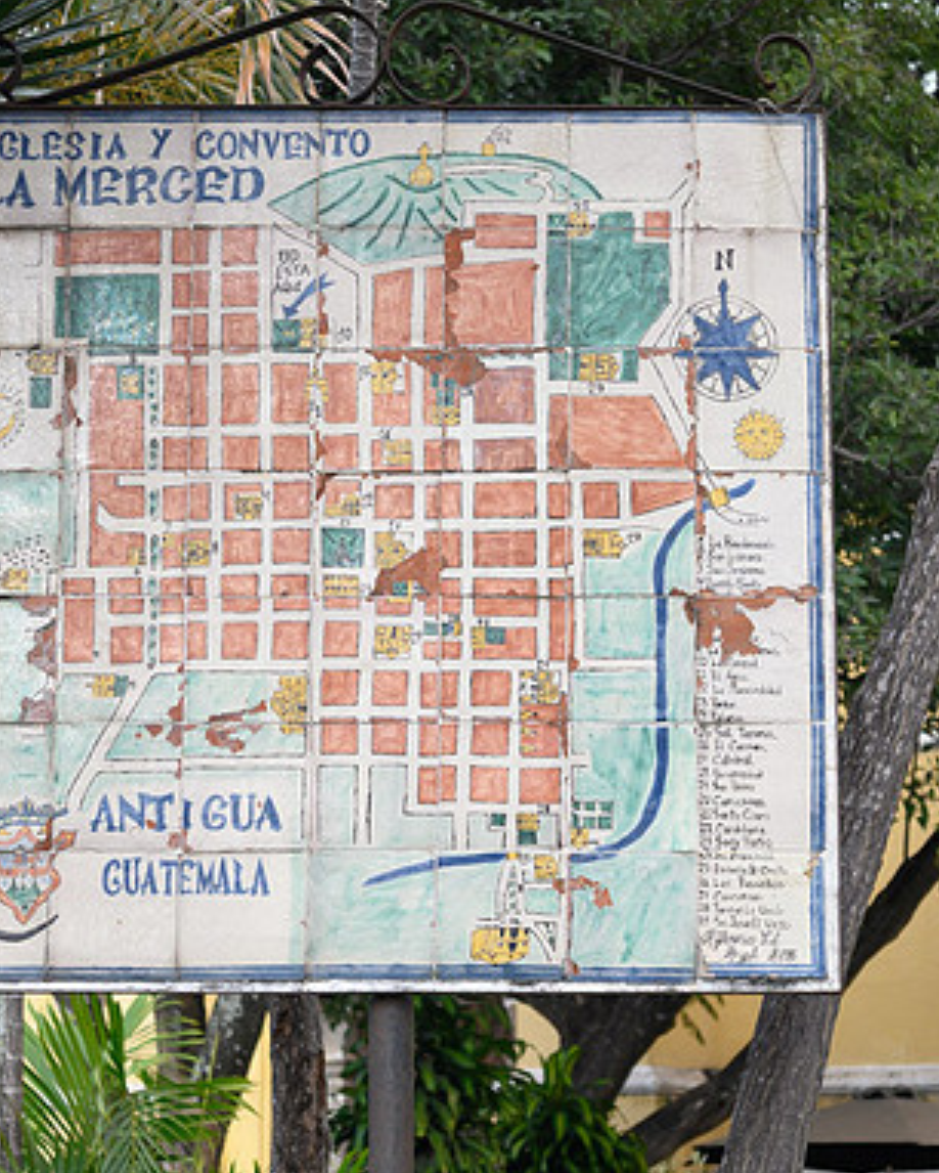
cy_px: 658
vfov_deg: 23.3
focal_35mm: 82
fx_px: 2846
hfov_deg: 18.7
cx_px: 539
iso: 100
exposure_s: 1/125
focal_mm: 30
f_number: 4
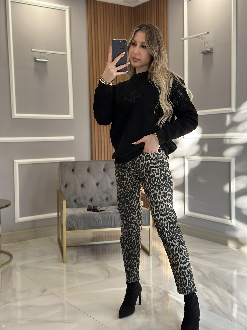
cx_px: 124
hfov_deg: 30.3
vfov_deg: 39.7
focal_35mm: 48
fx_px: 457
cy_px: 165
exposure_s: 1/137
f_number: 1.78
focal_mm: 6.86
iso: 125
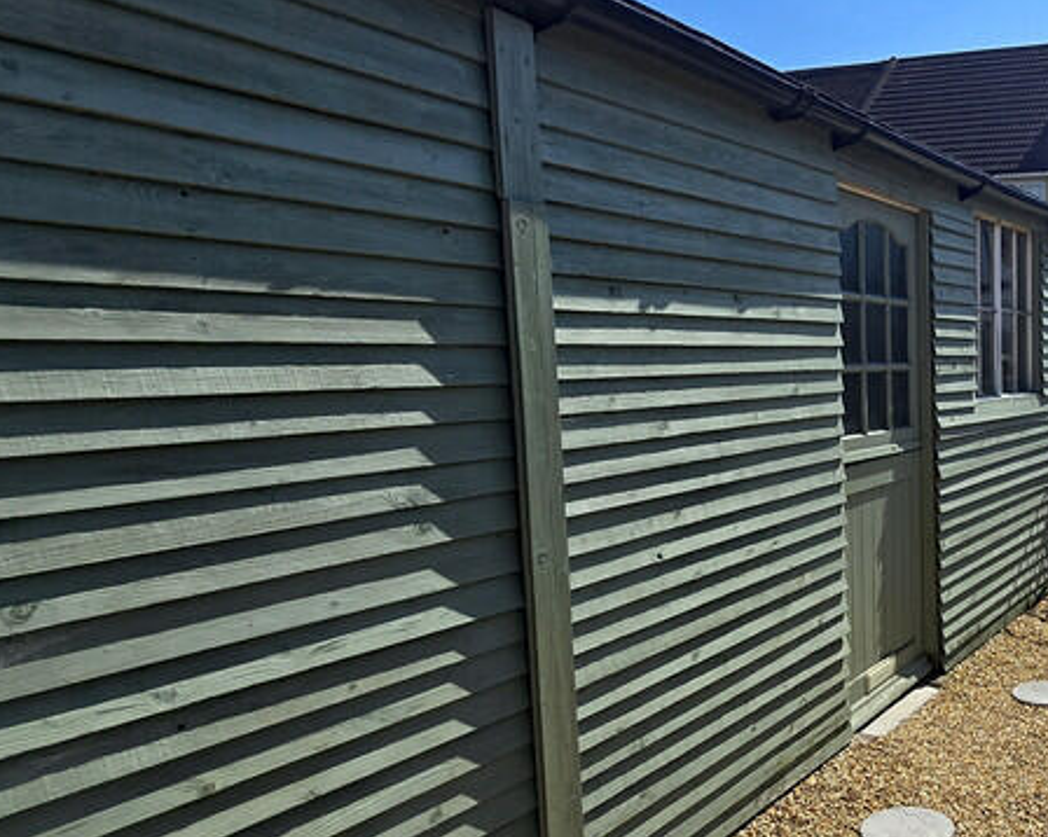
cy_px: 500
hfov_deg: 51.7
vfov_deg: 49.6
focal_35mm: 29
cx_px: 982
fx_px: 899
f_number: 2.2
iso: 50
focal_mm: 2.2
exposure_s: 1/3185
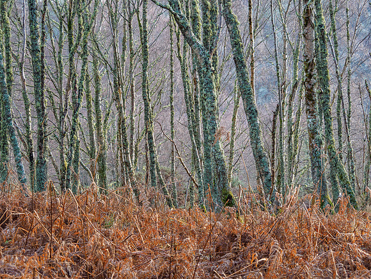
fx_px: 1007
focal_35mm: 94
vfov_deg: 15.7
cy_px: 140
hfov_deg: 20.9
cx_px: 186
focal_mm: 47
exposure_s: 1/25
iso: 200
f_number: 5.5
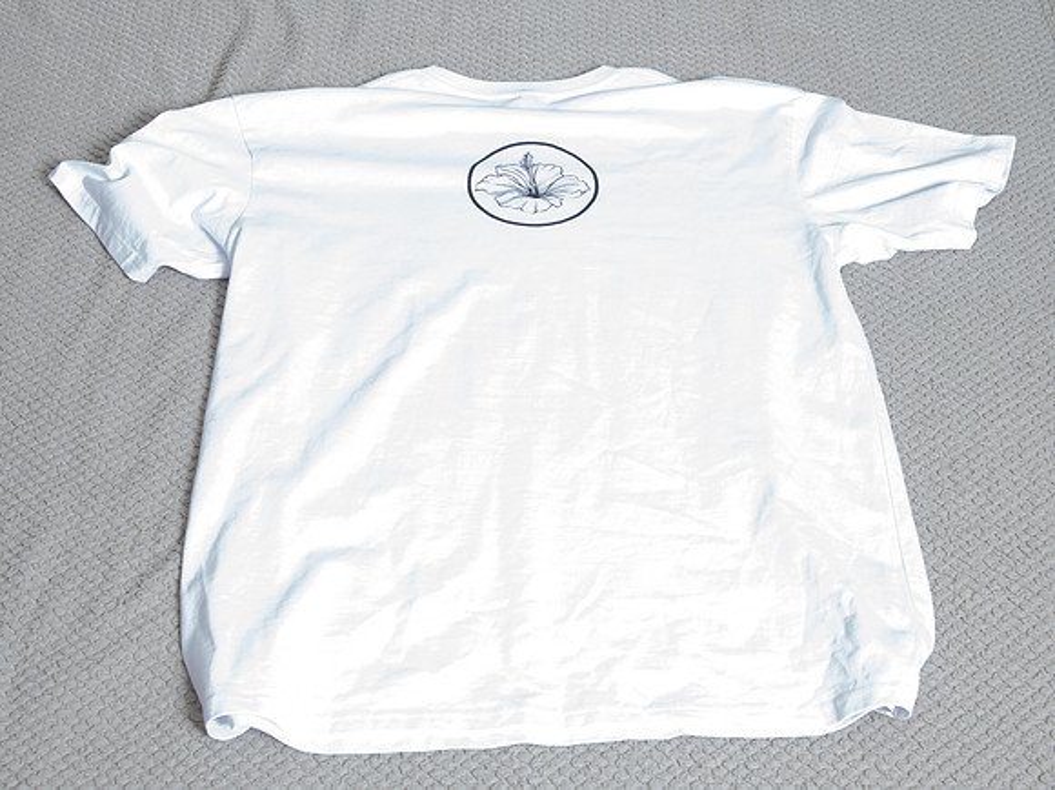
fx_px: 1960
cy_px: 320
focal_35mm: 64
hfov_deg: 30.1
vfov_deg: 22.7
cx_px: 533
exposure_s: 1/125
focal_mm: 50
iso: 2500
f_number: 9
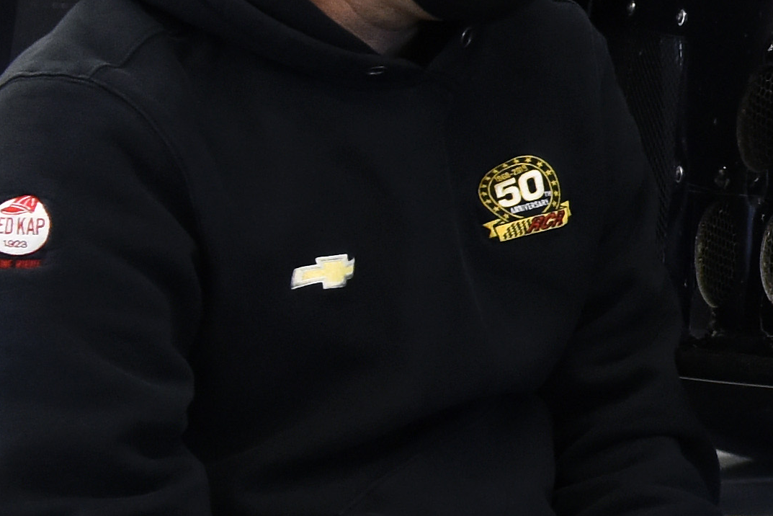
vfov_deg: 6.9
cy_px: 182
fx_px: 4274
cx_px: 2147
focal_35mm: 199
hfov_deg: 8.9
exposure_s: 1/200
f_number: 4
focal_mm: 29
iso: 1600
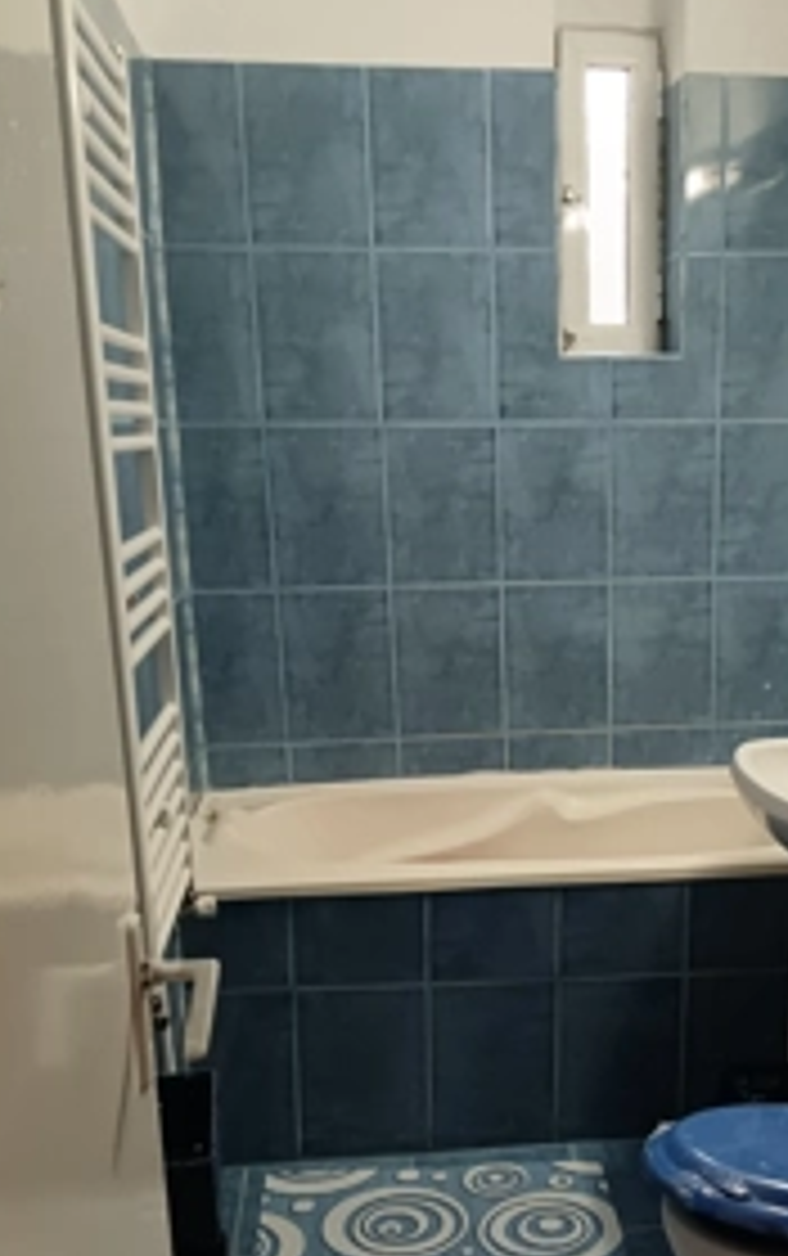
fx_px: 1405
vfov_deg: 47.4
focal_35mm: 41
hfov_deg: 30.9
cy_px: 837
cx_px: 576
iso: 1233
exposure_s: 1/25
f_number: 1.9
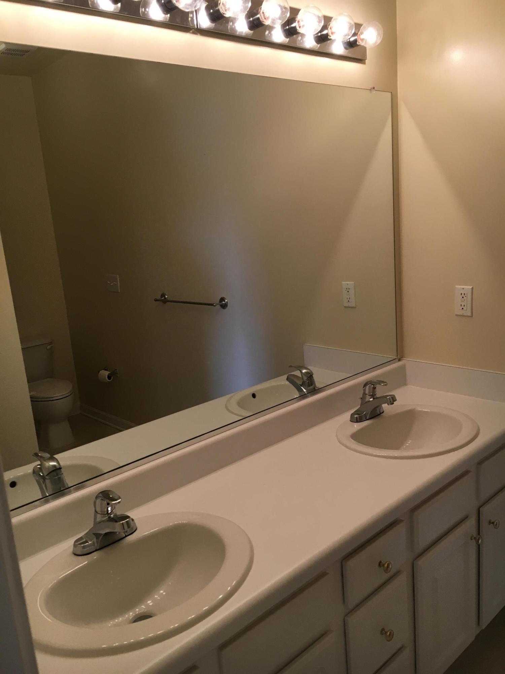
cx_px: 252
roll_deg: +5.1
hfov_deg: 48.2
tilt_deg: -10.5
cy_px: 337
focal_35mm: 29
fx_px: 564
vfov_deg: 61.7
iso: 25
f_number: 2.2
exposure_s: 1/30
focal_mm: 4.15
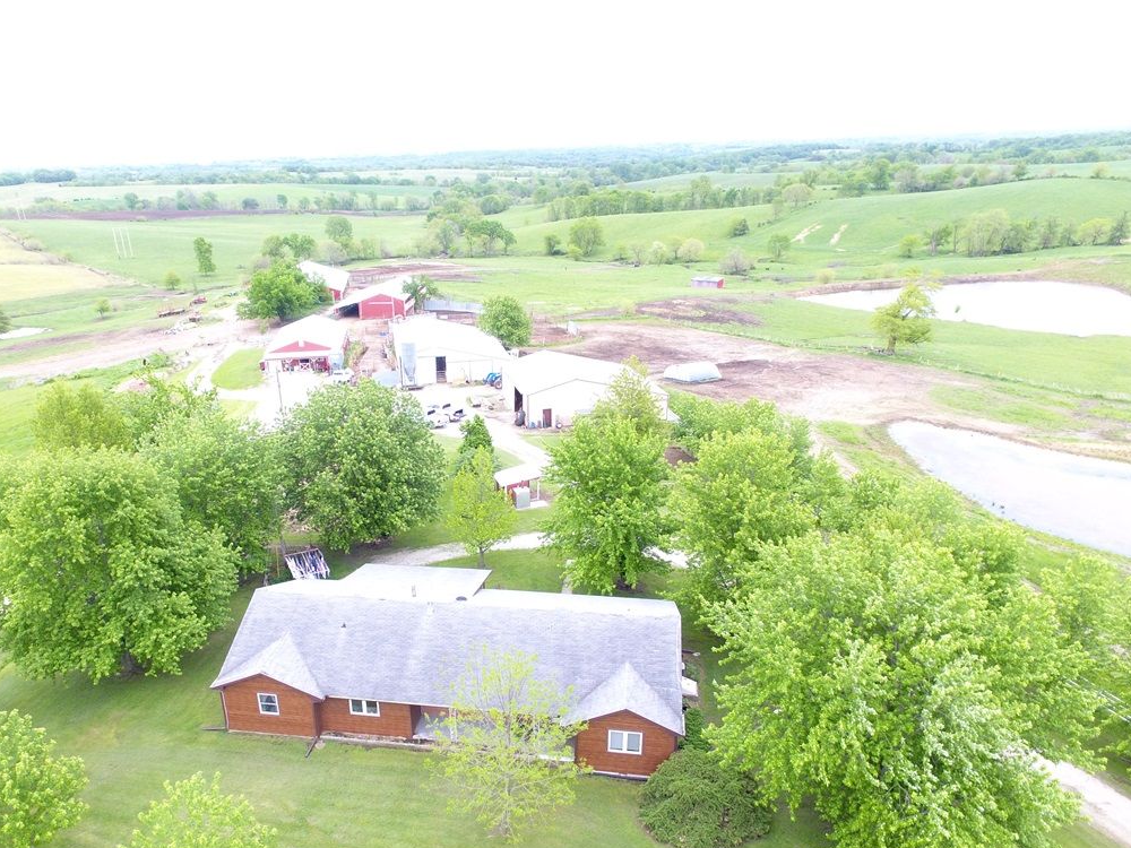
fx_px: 849
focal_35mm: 26
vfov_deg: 52.7
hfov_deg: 66.9
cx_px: 476
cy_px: 508
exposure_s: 1/100
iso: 178
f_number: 2.8
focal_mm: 3.61
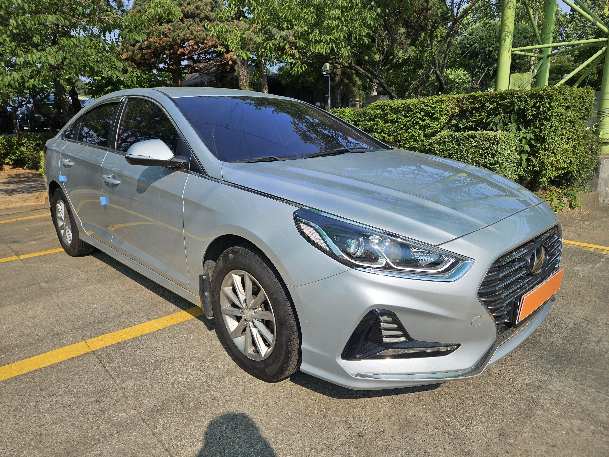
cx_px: 304
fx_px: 405
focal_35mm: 23
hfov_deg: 73.9
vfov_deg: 58.9
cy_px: 228
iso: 25
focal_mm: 5.4
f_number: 1.8
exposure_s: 1/1695
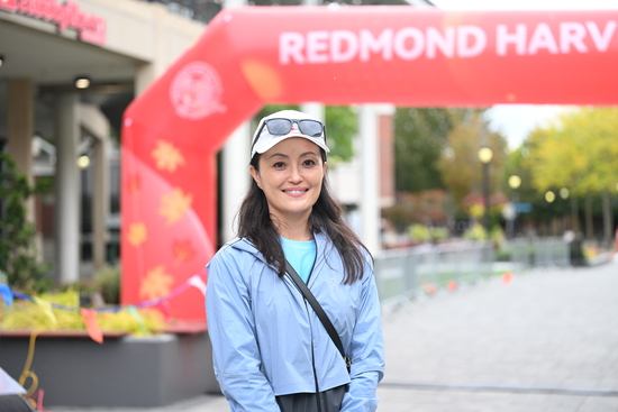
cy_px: 206
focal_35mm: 70
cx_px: 309
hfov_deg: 28.8
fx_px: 1202
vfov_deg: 19.5
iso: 400
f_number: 2.8
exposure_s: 1/1000
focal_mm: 70
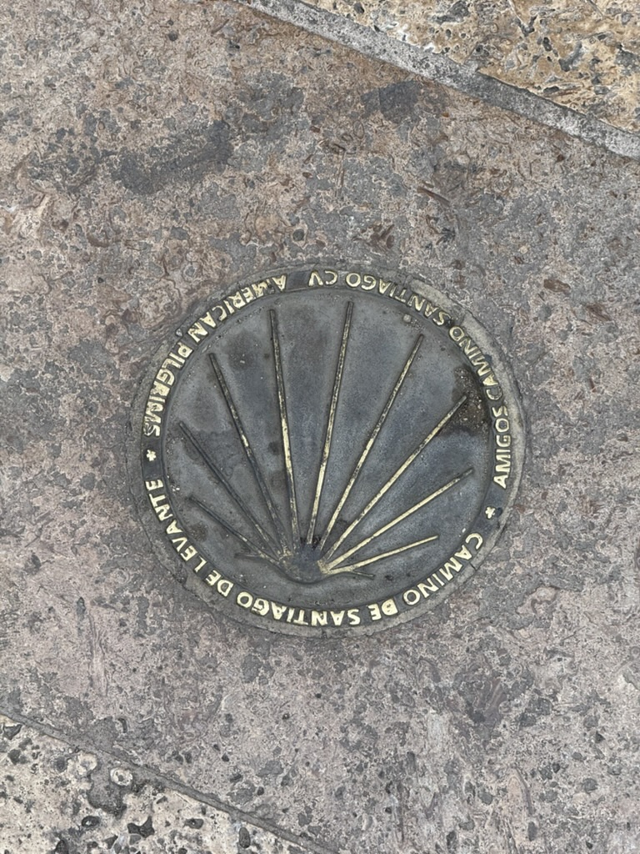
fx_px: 2958
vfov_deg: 16.4
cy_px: 427
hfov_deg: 12.3
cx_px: 320
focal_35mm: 120
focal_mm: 15.66
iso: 80
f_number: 2.8
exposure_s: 1/99
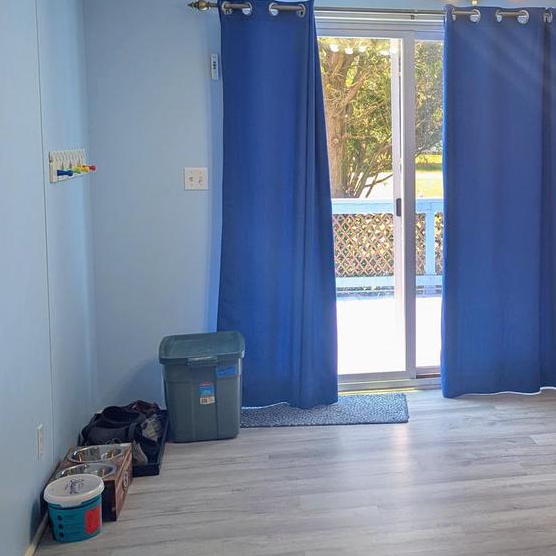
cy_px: 236
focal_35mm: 55
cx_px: 497
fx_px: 999
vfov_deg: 31.0
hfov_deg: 29.8
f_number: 1.85
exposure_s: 1/120
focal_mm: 6.81
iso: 36
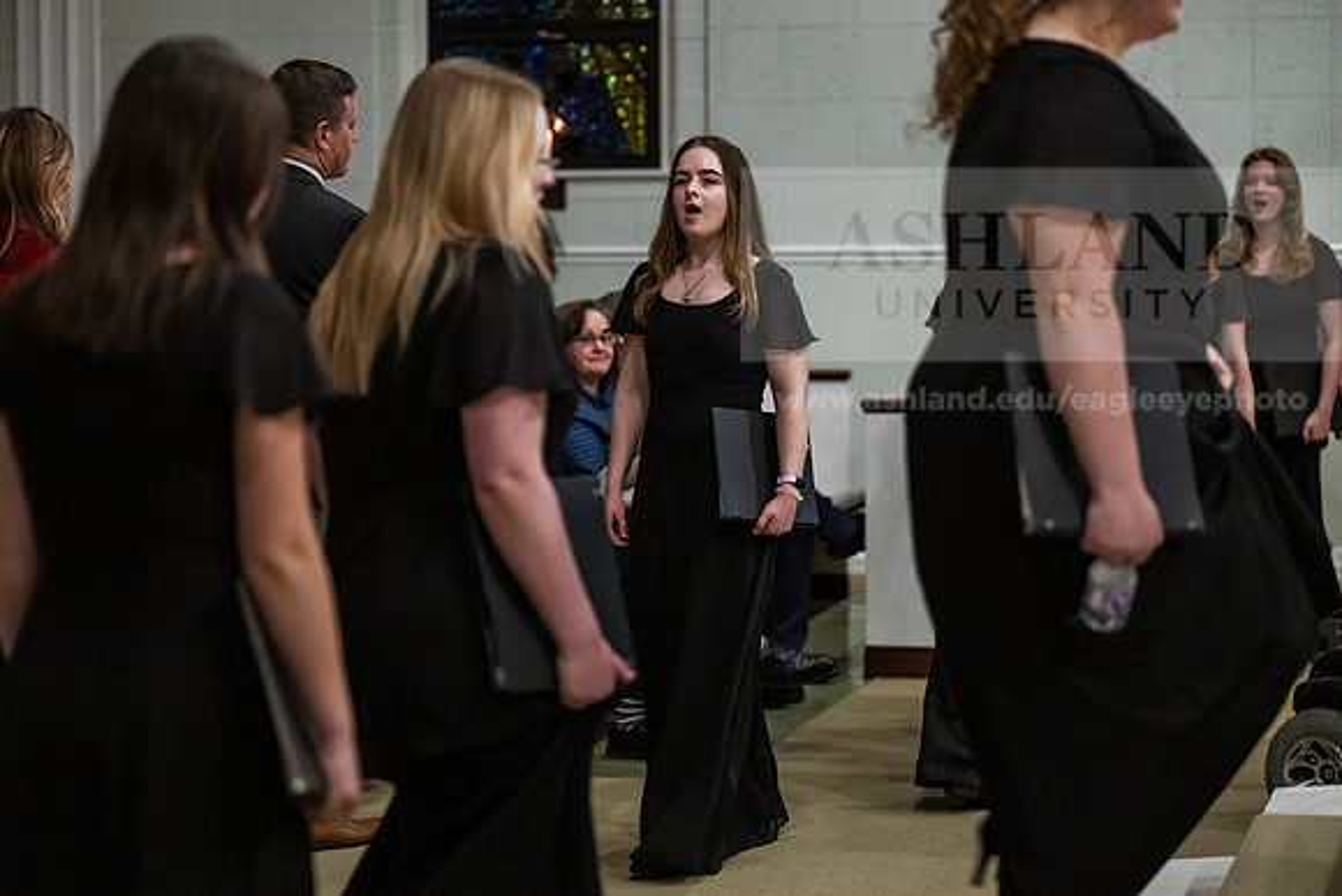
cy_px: 448
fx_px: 3542
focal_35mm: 95
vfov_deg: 14.4
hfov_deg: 21.5
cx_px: 671
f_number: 2.8
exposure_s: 1/160
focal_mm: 95
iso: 6400
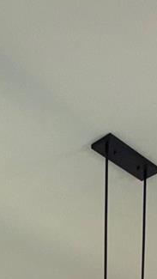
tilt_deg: +0.4
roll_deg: -0.4
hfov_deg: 16.3
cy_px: 515
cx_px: -15
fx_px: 532
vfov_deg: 20.1
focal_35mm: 72
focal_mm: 2.22
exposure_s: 1/122
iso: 25
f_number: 2.2
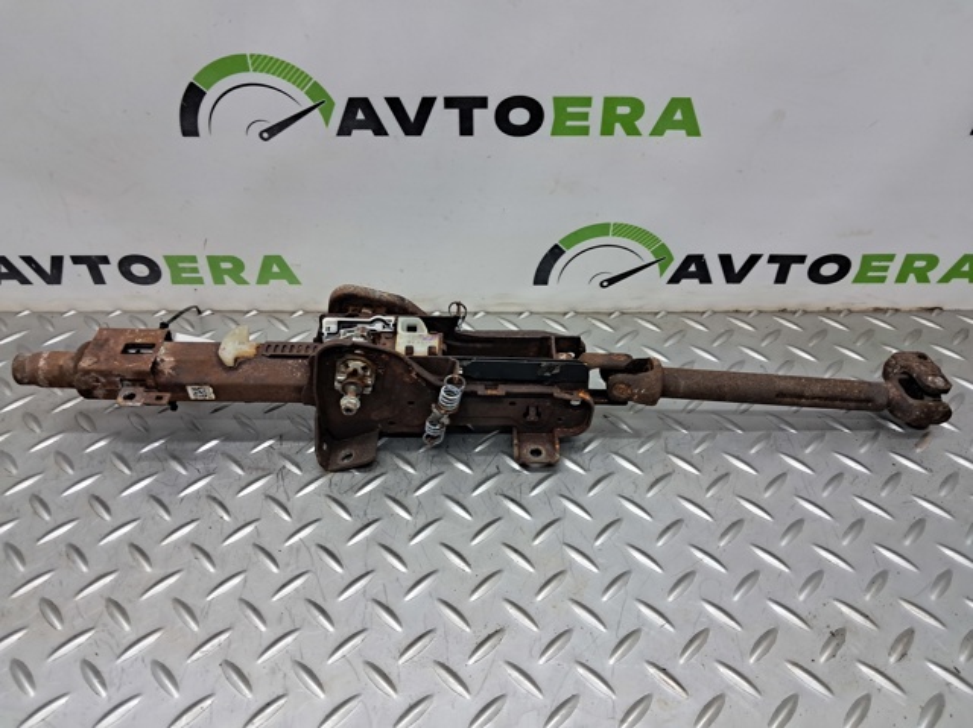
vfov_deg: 51.3
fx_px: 758
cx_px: 486
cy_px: 364
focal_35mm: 27
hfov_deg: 65.4
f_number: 1.8
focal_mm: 4
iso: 125
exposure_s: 1/50
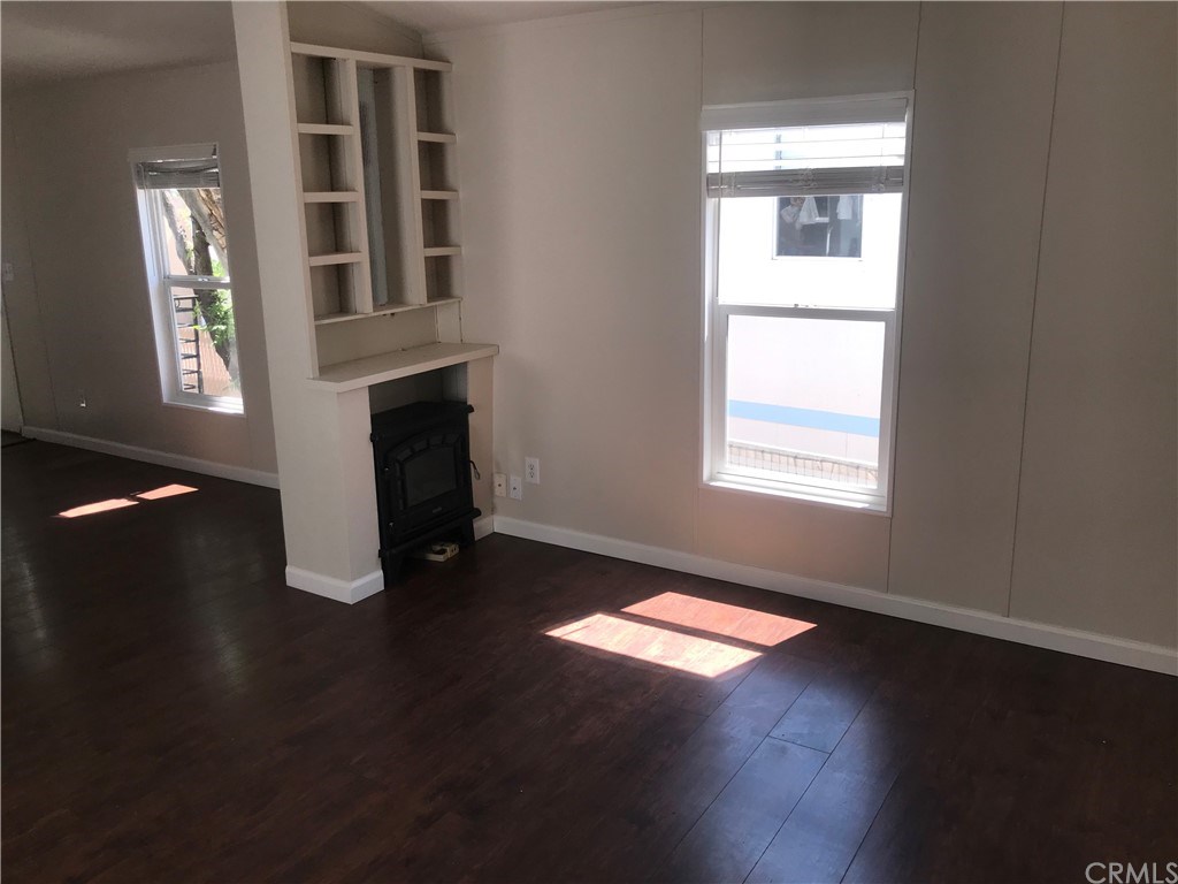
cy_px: 442
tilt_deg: -14.1
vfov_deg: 49.7
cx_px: 589
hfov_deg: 63.4
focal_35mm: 28
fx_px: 953
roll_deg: +1.4
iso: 20
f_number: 1.8
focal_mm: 3.99
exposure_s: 1/182
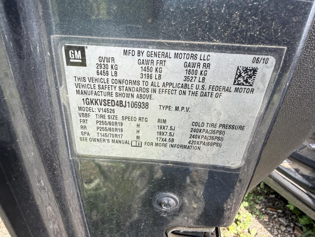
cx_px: 158
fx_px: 218
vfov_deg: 56.8
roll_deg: -6.8
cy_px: 118
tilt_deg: -32.5
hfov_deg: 71.6
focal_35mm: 24
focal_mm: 2.22
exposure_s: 1/177
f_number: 2.2
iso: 40
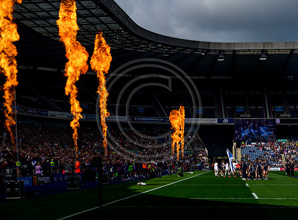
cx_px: 166
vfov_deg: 19.1
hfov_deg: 25.7
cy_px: 110
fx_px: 654
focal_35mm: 76
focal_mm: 70
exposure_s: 1/16000
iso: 1000
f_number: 4
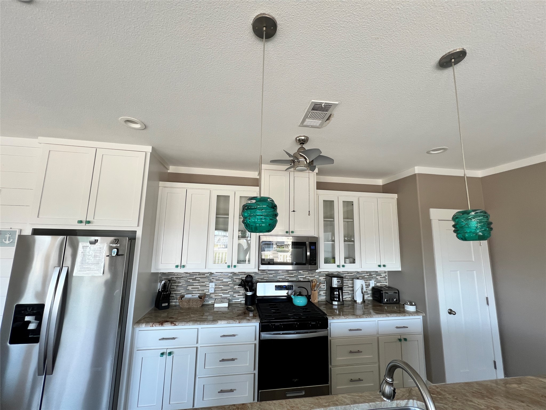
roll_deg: -0.5
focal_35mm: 13
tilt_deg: +9.1
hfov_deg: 106.2
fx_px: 205
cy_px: 205
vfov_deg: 89.9
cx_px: 273
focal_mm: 1.57
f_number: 1.8
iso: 64
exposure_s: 1/99
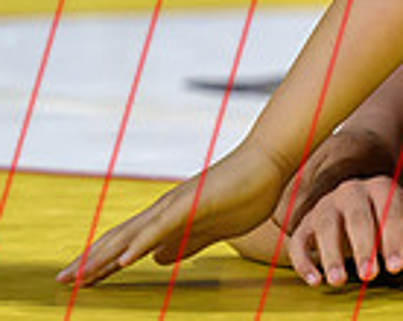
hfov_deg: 2.8
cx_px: 819
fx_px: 8325
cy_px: 78
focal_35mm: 699
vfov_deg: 2.2
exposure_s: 1/800
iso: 2200
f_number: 2.8
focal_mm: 135
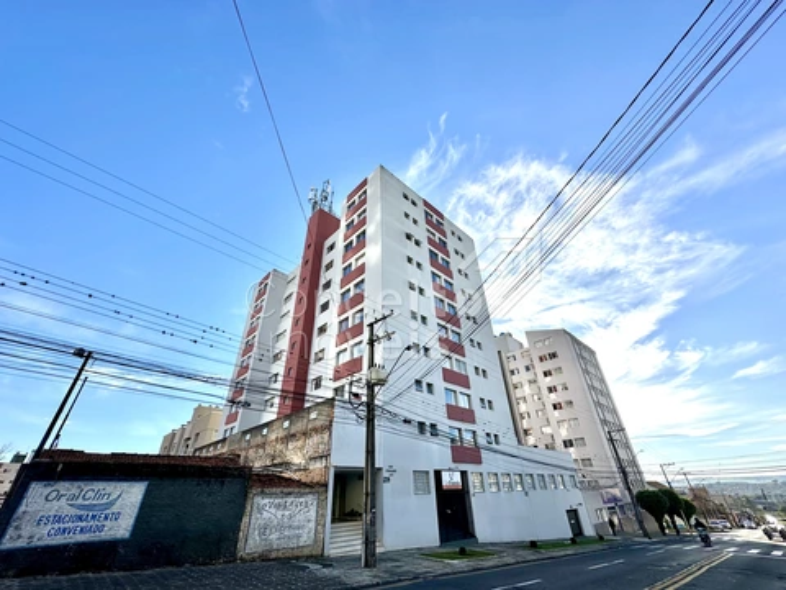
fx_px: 318
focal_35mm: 14
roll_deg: +1.4
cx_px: 393
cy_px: 295
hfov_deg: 102.1
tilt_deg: +31.6
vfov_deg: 85.7
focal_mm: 2.22
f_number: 2.2
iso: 40
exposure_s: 1/1667
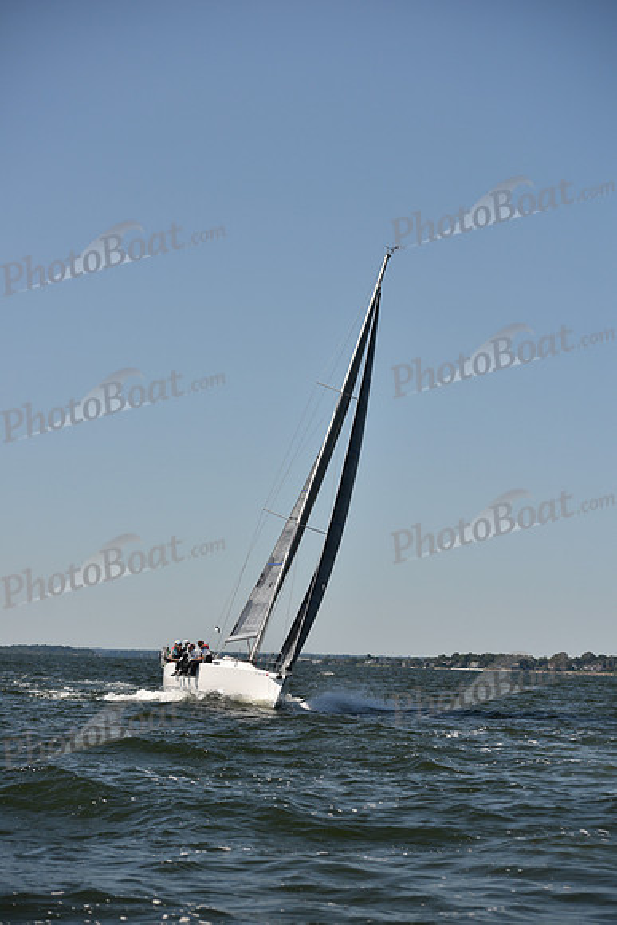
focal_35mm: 92
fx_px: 2364
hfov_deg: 14.9
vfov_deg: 22.1
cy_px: 462
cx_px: 308
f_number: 4
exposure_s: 1/1600
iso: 250
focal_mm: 92
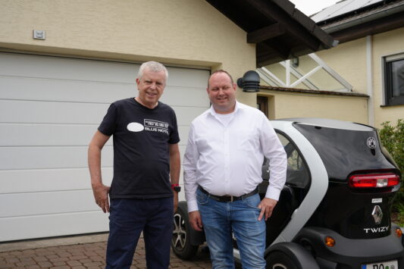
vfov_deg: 30.5
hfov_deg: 44.5
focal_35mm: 44
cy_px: 134
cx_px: 202
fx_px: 494
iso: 100
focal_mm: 44
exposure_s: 1/640
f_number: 4.5
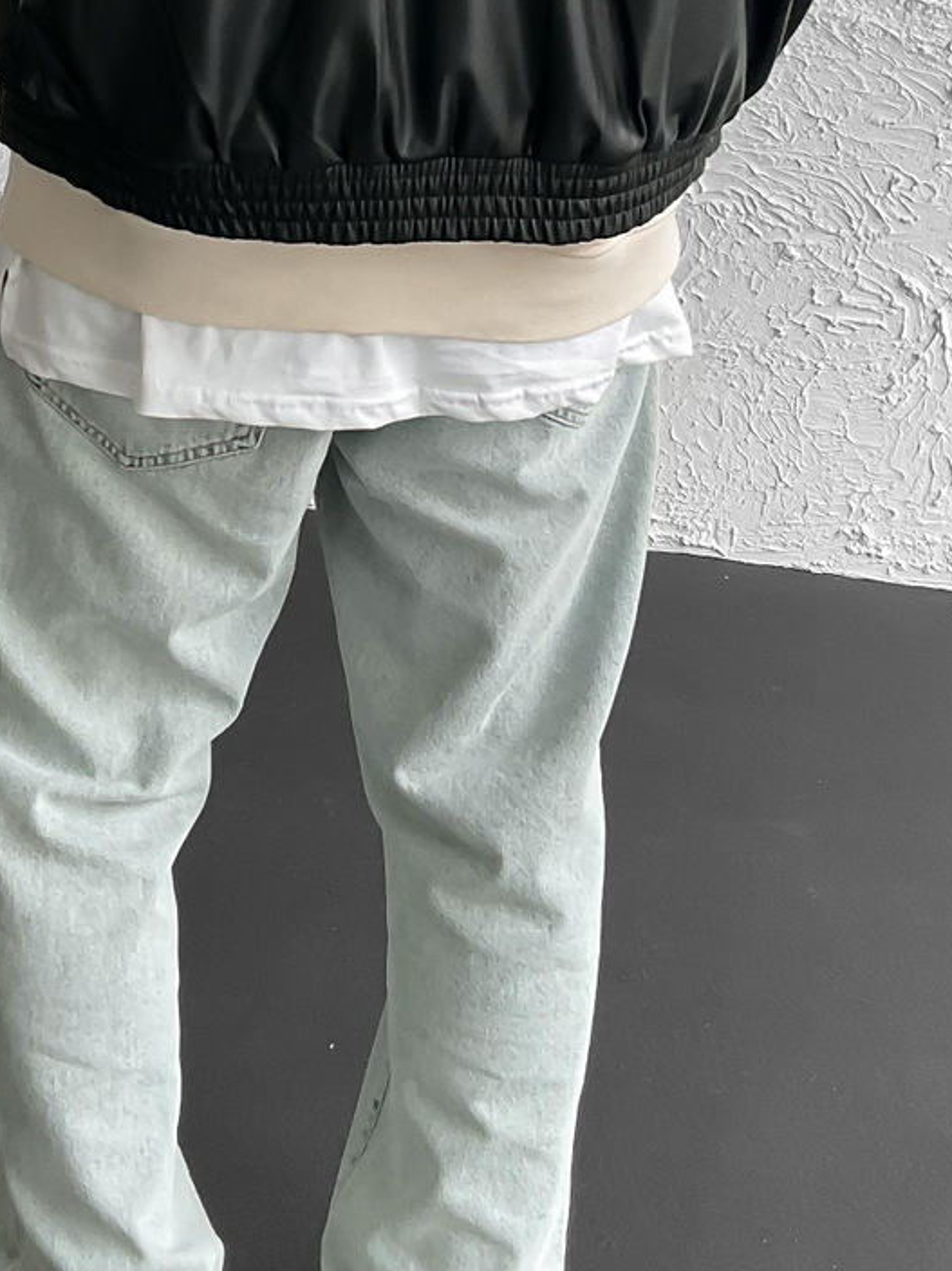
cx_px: 311
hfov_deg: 22.2
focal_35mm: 66
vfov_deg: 28.3
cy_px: 143
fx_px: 2421
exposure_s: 1/120
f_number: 1.8
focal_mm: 3
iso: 25
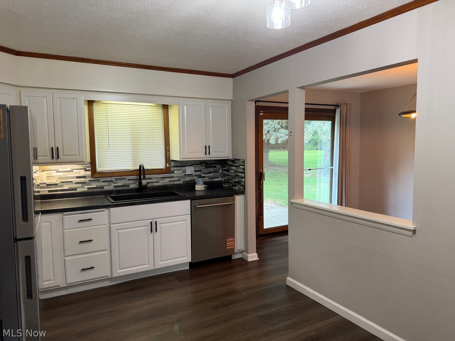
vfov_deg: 56.8
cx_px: 228
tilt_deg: -5.9
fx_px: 315
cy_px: 170
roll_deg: +0.0
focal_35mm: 24
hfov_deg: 71.6
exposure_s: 1/60
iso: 125
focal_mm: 6.76
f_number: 1.78
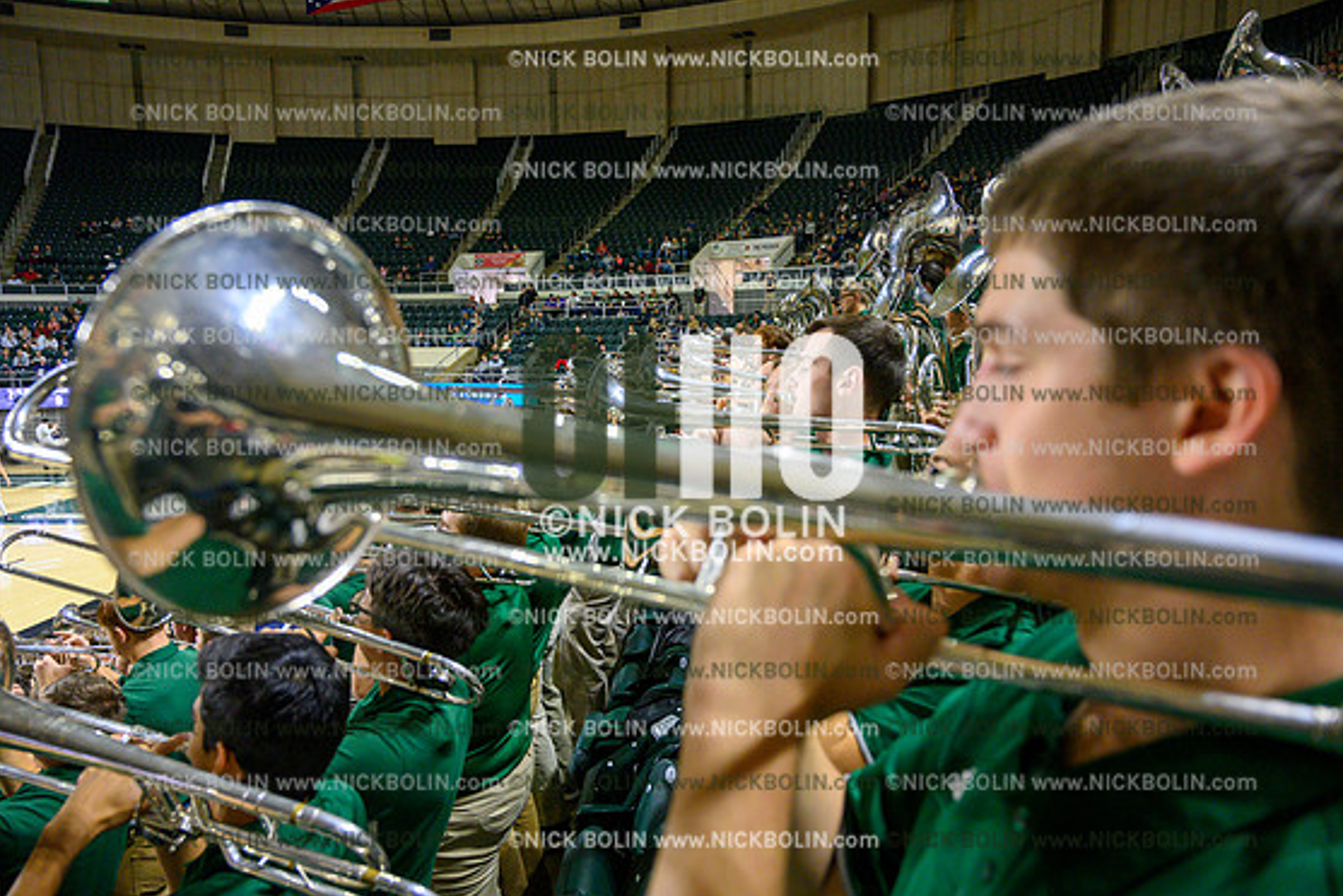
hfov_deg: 71.5
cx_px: 692
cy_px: 449
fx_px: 933
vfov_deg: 51.3
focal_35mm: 25
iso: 3200
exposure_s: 1/200
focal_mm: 24
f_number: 4.5
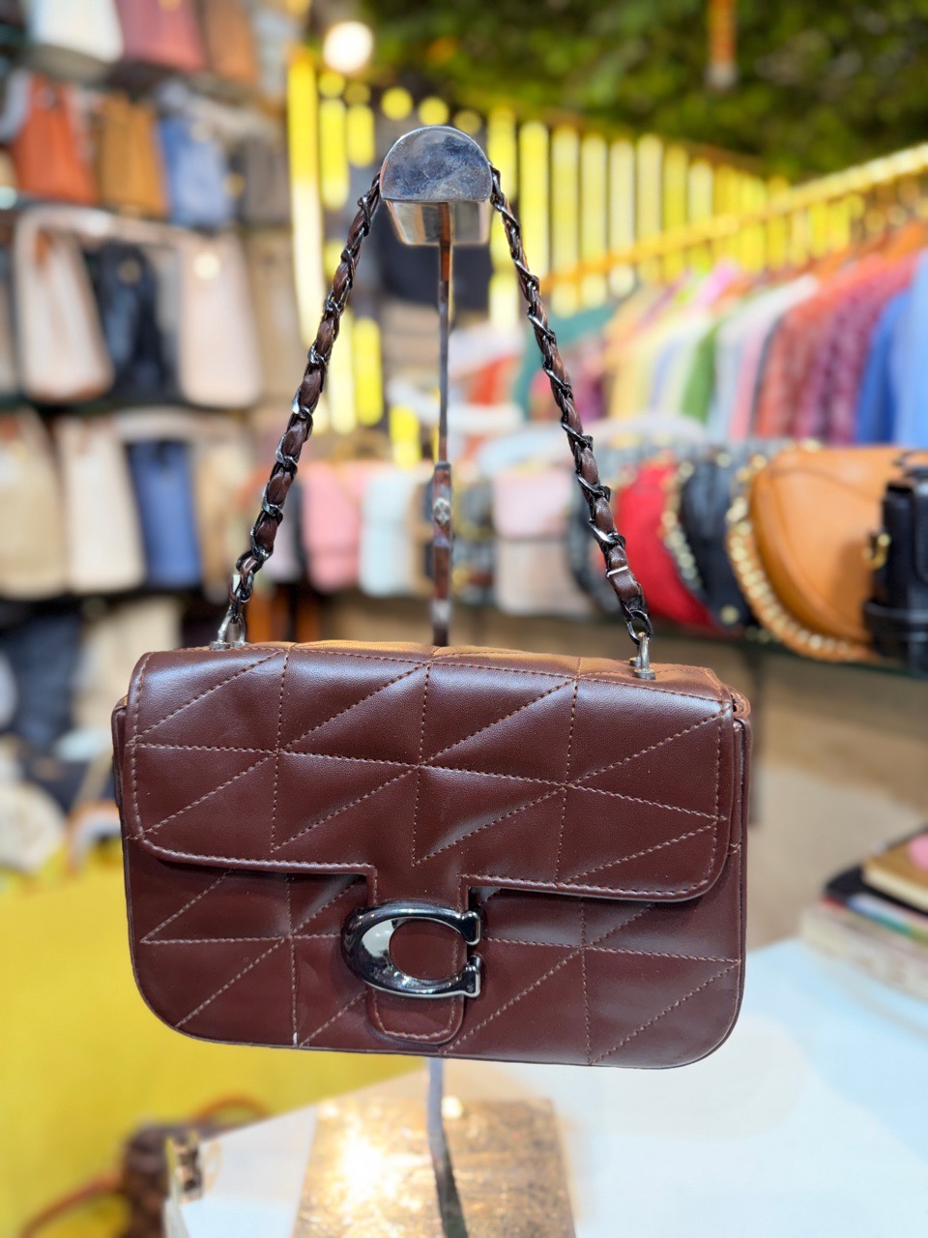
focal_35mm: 24
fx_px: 858
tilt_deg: -8.5
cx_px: 464
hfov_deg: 56.8
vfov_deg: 71.6
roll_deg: +1.4
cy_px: 619
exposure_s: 1/100
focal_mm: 6.76
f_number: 1.78
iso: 160
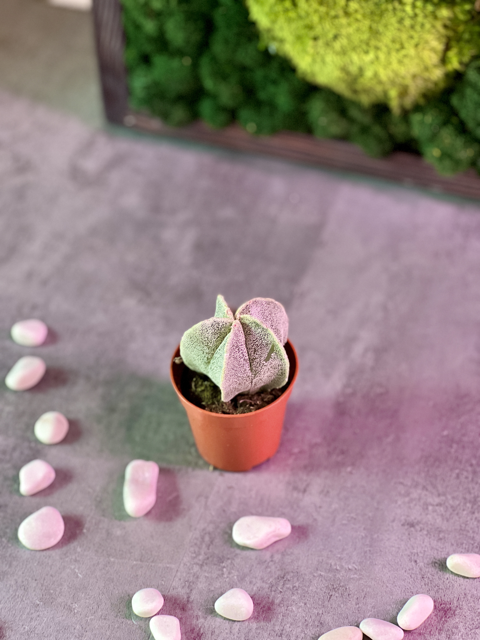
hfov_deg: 19.1
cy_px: 320
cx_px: 240
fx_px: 1424
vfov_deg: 25.3
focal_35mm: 77
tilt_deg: -47.7
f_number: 2.8
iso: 320
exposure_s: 1/25
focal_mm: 9
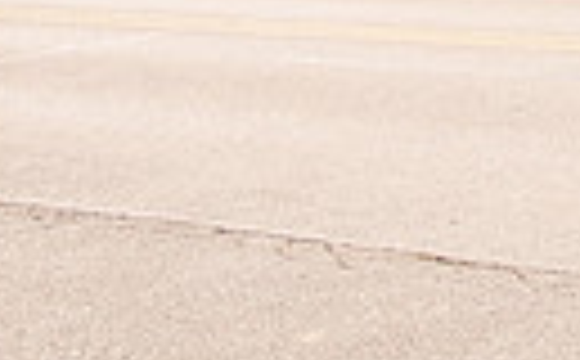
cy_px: -452
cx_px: 1093
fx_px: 1451
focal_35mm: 92
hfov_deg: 17.5
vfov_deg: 11.9
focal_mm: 20
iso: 400
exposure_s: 1/320
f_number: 5.6
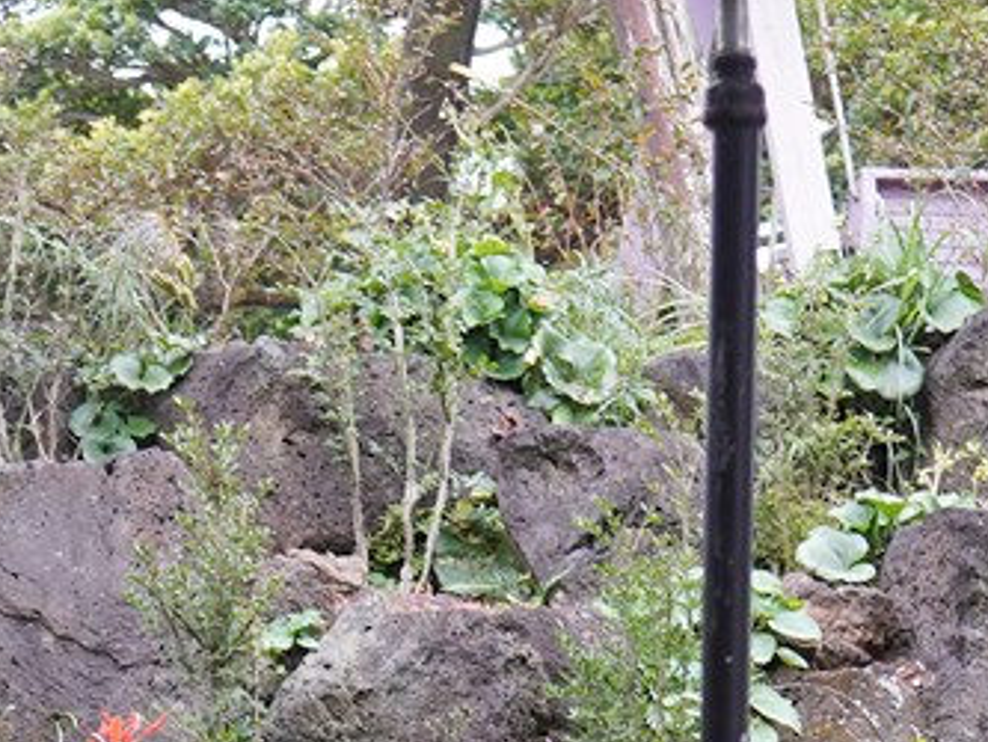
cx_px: 95
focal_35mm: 202
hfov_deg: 9.7
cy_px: 1641
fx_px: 5768
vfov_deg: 7.0
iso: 400
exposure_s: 1/100
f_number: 4.5
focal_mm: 35
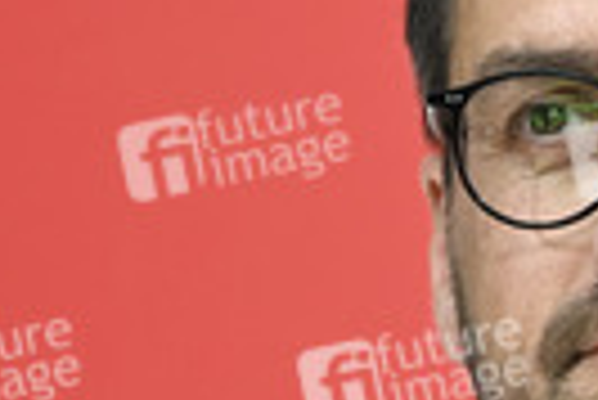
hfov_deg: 2.0
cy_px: 261
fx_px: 16878
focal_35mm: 1015
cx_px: 744
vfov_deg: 1.4
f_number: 5.6
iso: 1250
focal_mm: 300
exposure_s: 1/320
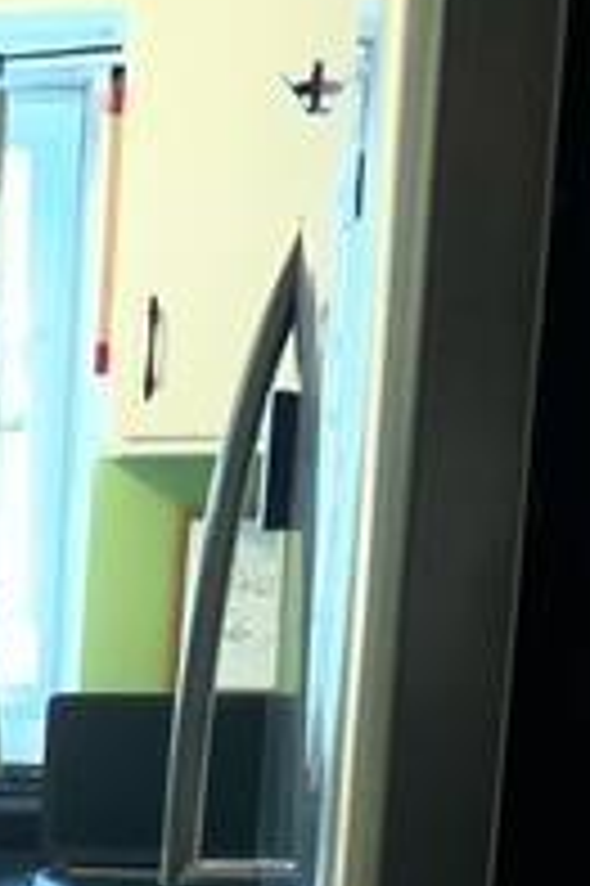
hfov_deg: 12.6
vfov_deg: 19.8
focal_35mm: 98
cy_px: 1007
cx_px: -491
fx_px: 2413
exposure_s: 1/40
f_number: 1.8
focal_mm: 3
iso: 200
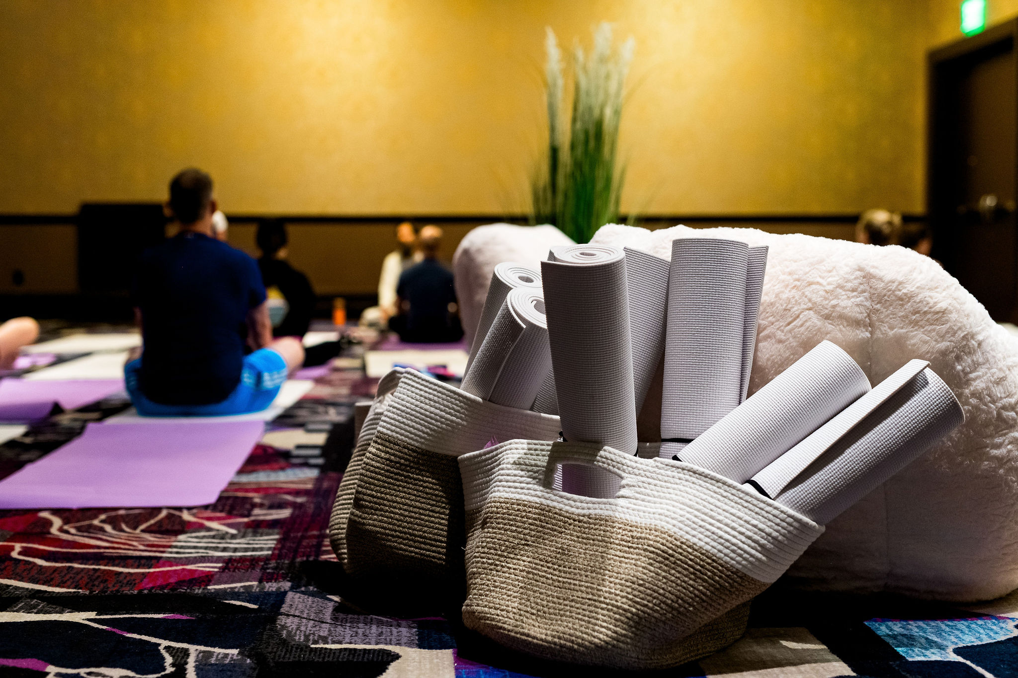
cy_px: 339
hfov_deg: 39.1
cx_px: 509
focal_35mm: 51
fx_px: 1433
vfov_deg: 26.6
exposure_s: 1/100
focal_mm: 50
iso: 1600
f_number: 2.2
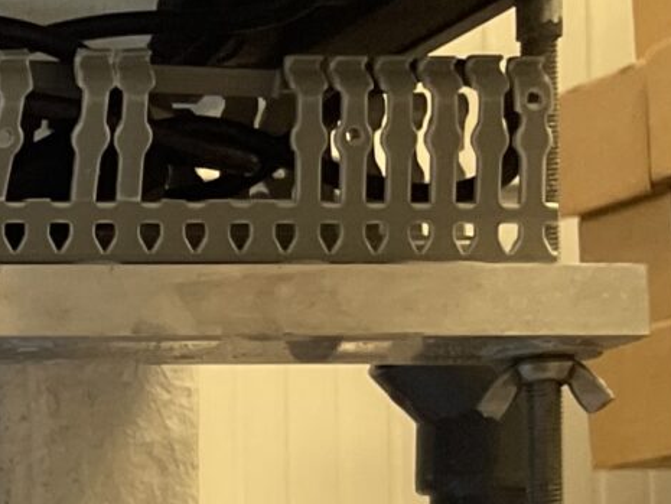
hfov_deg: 11.3
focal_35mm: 143
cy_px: 643
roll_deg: -1.6
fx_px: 2773
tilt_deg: +3.6
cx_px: -996
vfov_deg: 10.2
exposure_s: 1/121
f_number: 1.6
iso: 125
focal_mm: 4.2
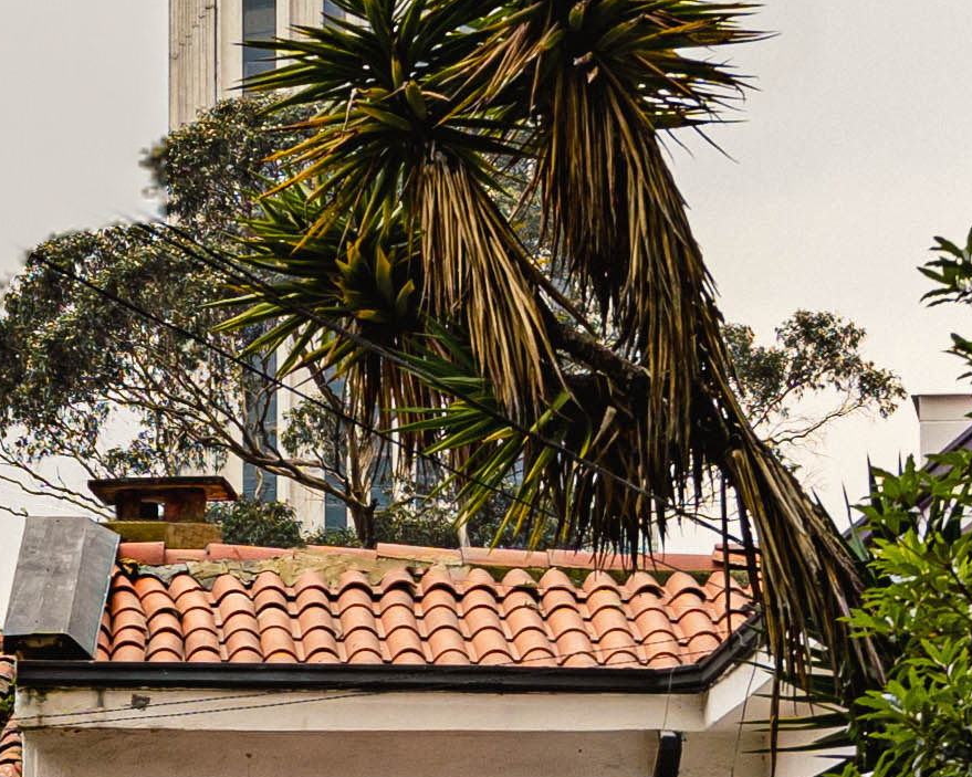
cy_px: 564
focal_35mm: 206
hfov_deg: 9.4
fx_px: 5925
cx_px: 168
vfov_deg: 7.5
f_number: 4.5
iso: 100
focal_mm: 33
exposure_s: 1/640
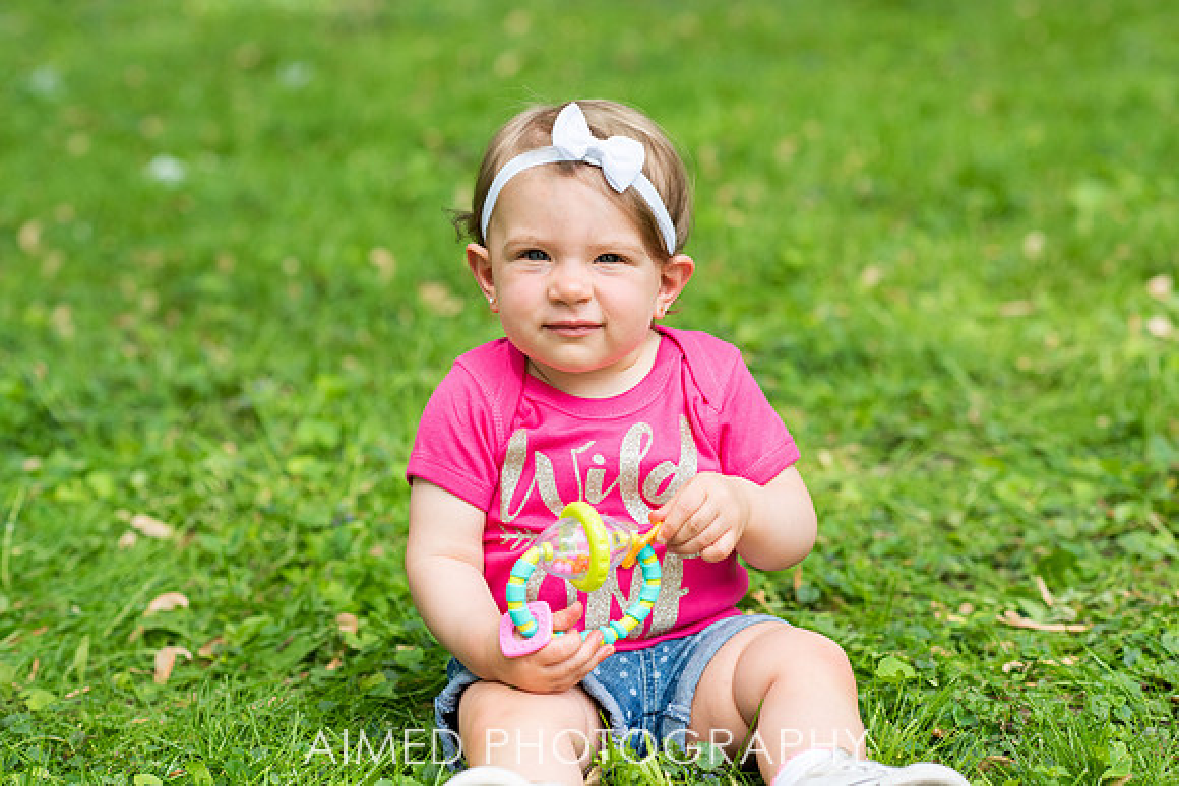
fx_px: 3003
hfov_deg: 22.2
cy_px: 393
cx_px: 590
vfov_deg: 14.9
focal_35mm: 92
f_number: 3.5
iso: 320
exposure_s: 1/1000
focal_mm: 85
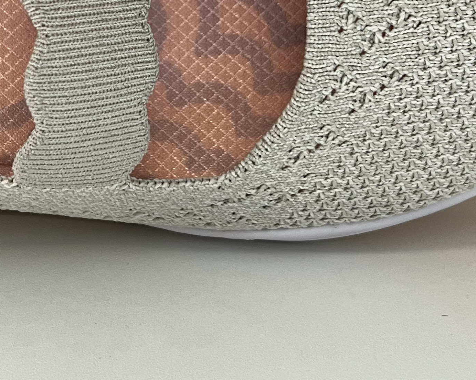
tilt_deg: -18.7
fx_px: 1042
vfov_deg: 20.0
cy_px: -11
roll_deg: -0.4
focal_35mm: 74
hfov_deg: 25.6
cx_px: 169
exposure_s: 1/50
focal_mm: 5.7
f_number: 1.5
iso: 100
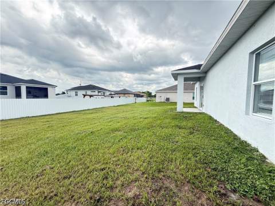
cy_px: 103
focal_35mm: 14
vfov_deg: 85.7
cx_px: 138
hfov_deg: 102.1
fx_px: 111
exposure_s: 1/290
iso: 64
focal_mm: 2.22
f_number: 2.2
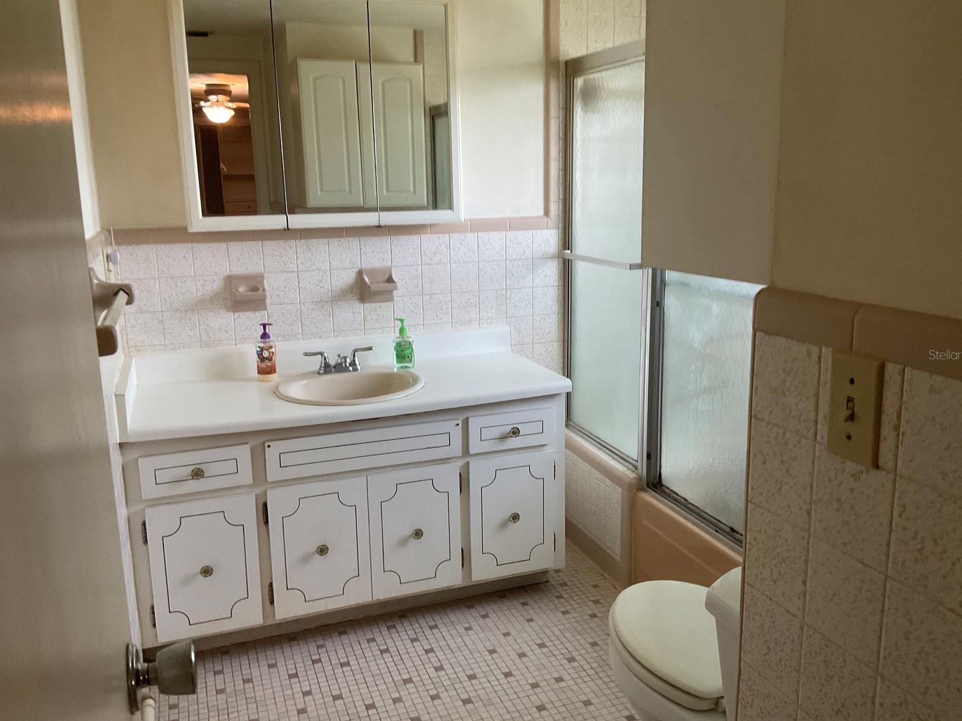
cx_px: 490
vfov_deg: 46.8
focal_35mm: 30
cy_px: 354
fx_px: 834
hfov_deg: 60.0
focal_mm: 3
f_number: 1.8
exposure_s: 1/60
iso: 125
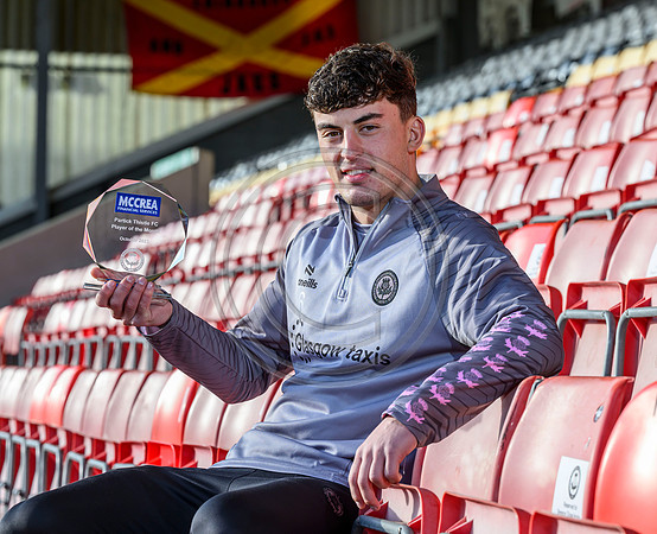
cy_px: 260
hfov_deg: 13.7
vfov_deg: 11.1
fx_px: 2739
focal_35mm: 140
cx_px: 382
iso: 200
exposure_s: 1/250
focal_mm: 115
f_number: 6.3
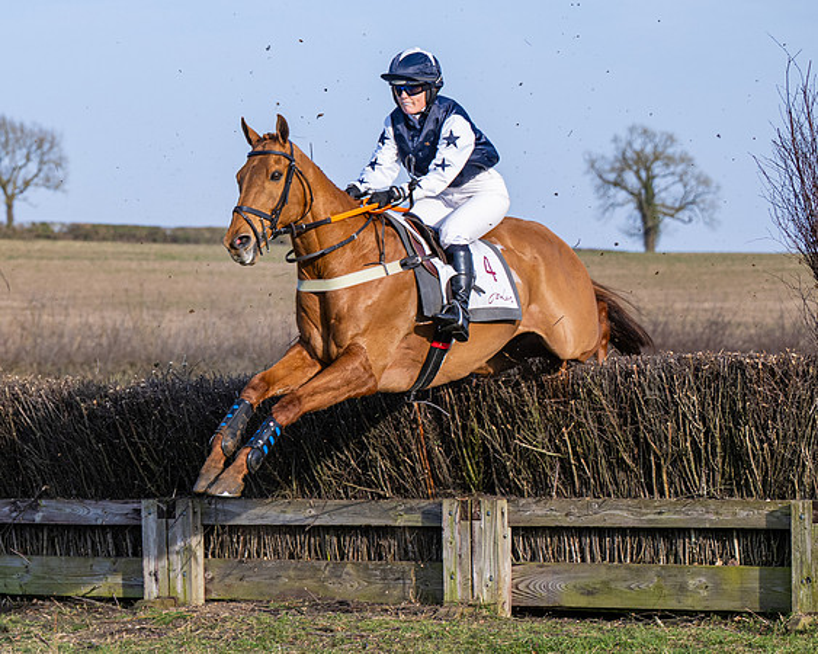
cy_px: 308
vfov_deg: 9.9
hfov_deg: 12.1
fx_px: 3787
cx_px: -140
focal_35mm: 156
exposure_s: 1/1600
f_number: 4
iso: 250
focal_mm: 70
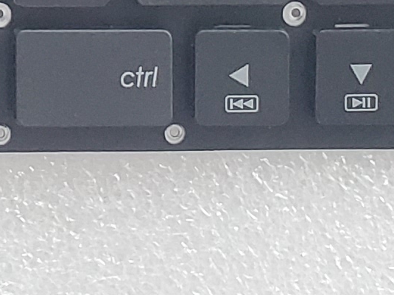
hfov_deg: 9.4
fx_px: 2230
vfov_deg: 6.8
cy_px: -611
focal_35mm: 196
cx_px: -409
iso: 200
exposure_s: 1/50
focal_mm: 4.3
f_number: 2.4
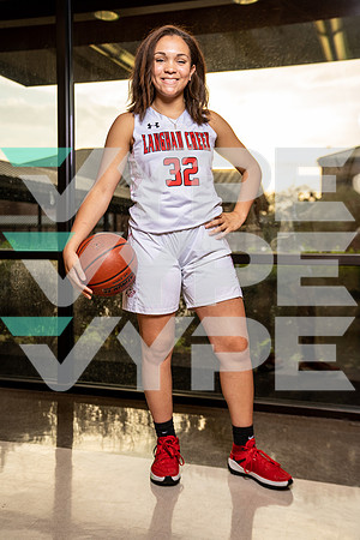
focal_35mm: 41
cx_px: 180
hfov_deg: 32.6
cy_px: 270
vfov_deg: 47.4
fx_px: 615
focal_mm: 41
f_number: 3.2
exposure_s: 1/250
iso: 320
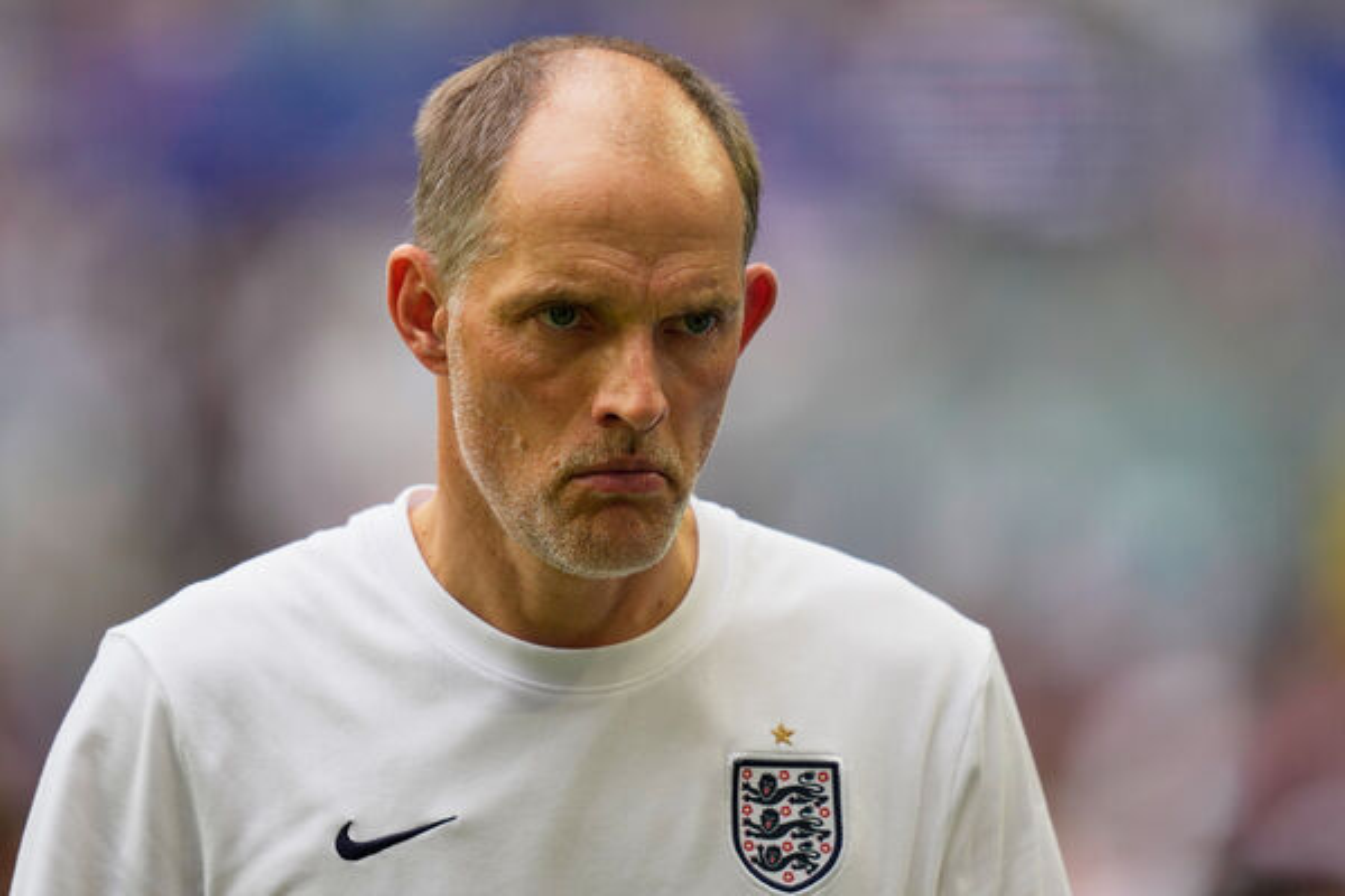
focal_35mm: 600
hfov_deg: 3.4
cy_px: 448
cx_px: 672
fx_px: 22415
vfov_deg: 2.3
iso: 400
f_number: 2.8
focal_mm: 400
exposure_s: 1/2000
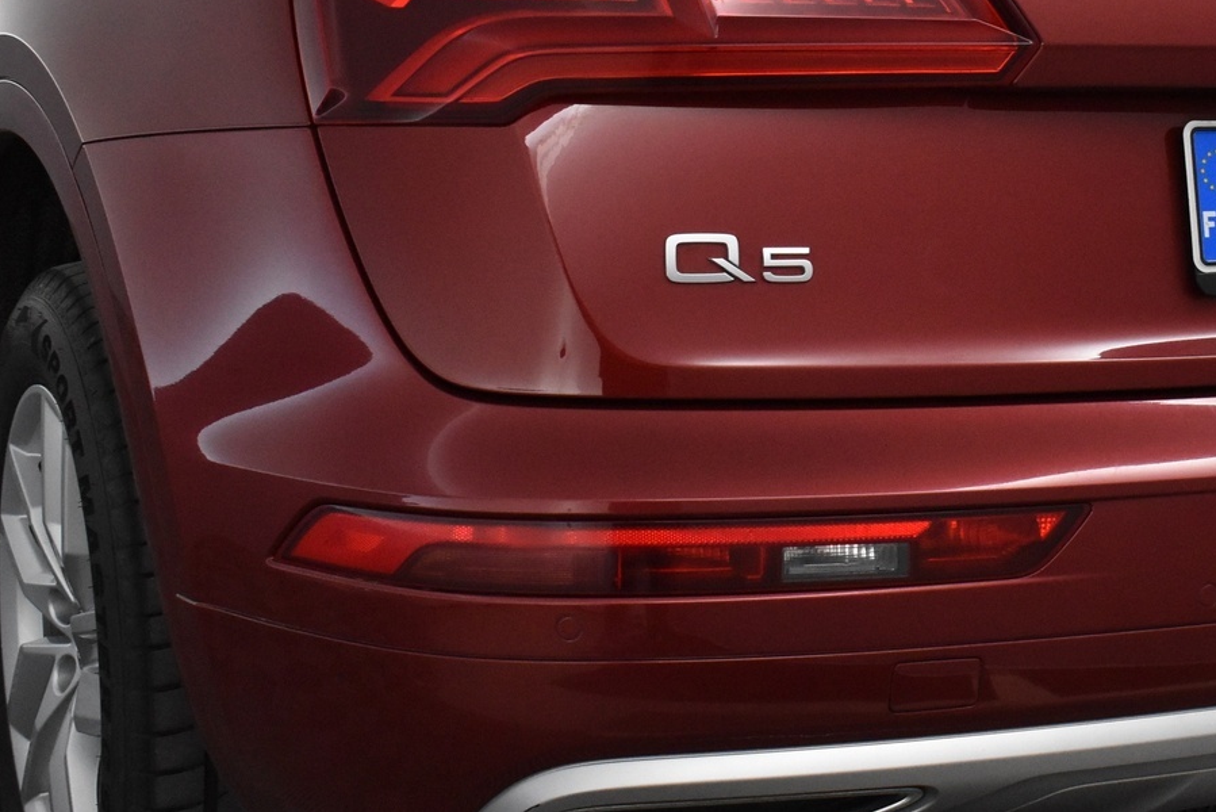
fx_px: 2463
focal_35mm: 73
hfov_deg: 27.3
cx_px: 934
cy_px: 303
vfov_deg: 18.7
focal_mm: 27
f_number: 6.3
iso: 3200
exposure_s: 1/160
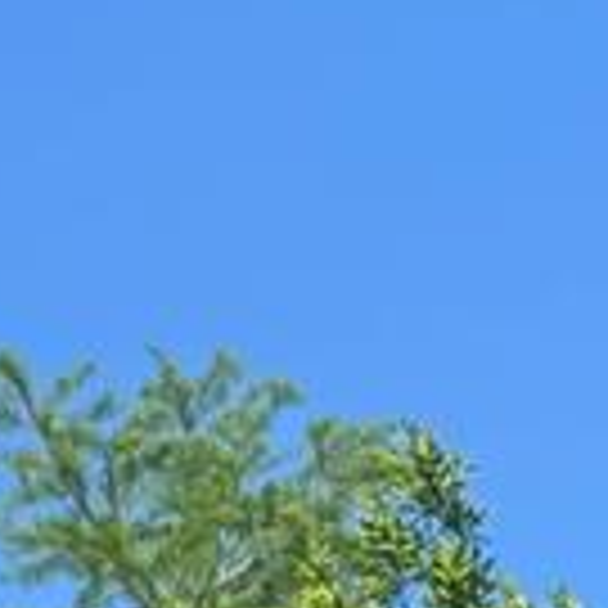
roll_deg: +2.5
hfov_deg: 7.9
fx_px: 4054
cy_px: 2144
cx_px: -928
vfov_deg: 7.1
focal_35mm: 204
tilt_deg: +3.6
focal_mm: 5.96
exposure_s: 1/1642
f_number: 1.6
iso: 50
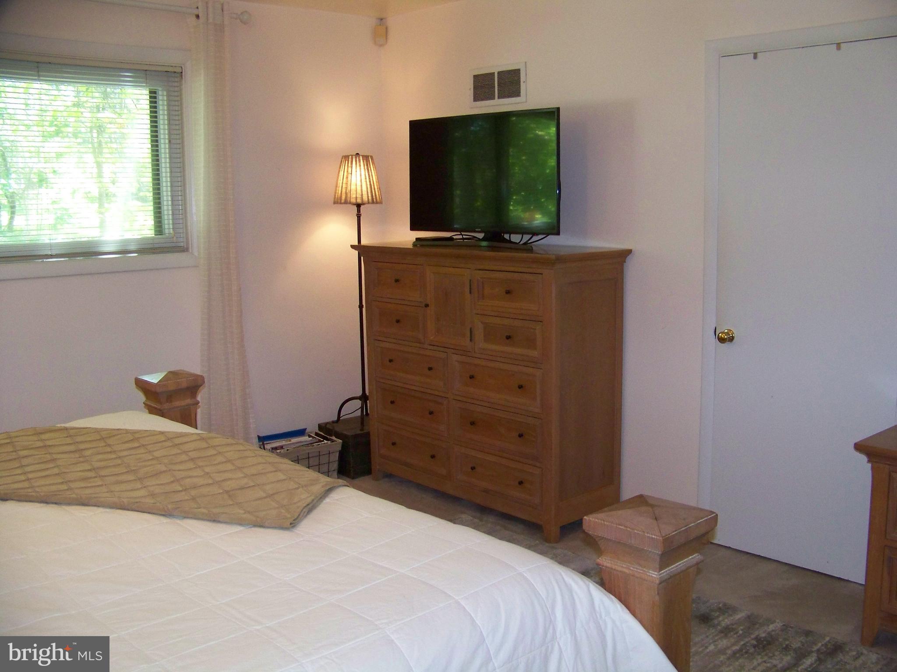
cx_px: 448
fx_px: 933
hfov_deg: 51.4
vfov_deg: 39.7
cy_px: 336
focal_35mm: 36
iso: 200
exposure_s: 1/30
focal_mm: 5.85
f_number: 2.8
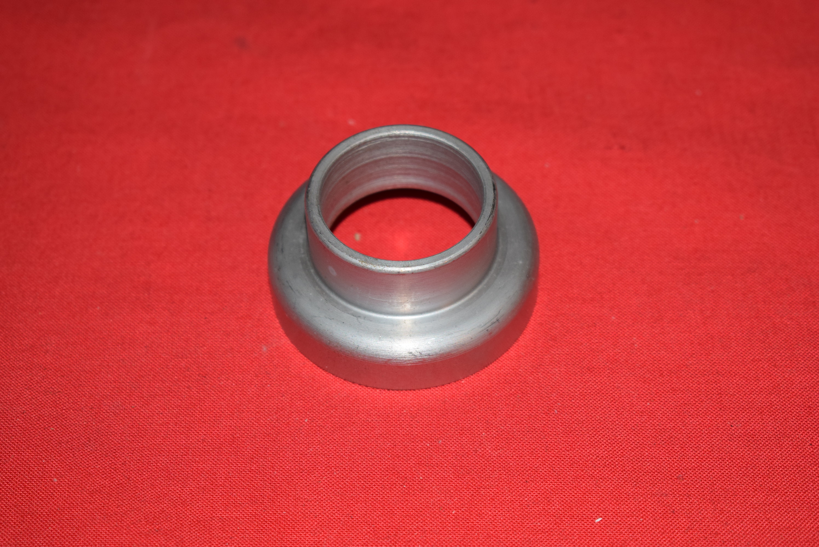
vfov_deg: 16.6
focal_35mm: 82
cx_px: 410
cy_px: 274
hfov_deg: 24.6
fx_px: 1878
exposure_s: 1/125
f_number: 5.6
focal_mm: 55
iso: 640
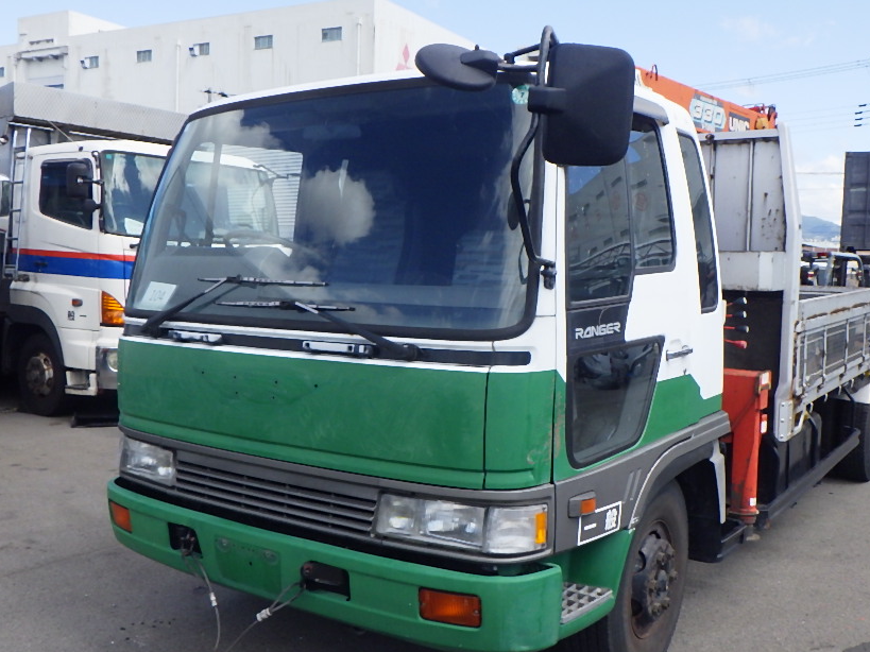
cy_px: 331
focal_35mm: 35
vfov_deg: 40.7
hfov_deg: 52.6
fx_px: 880
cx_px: 474
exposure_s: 1/800
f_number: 4.2
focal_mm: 5
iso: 250
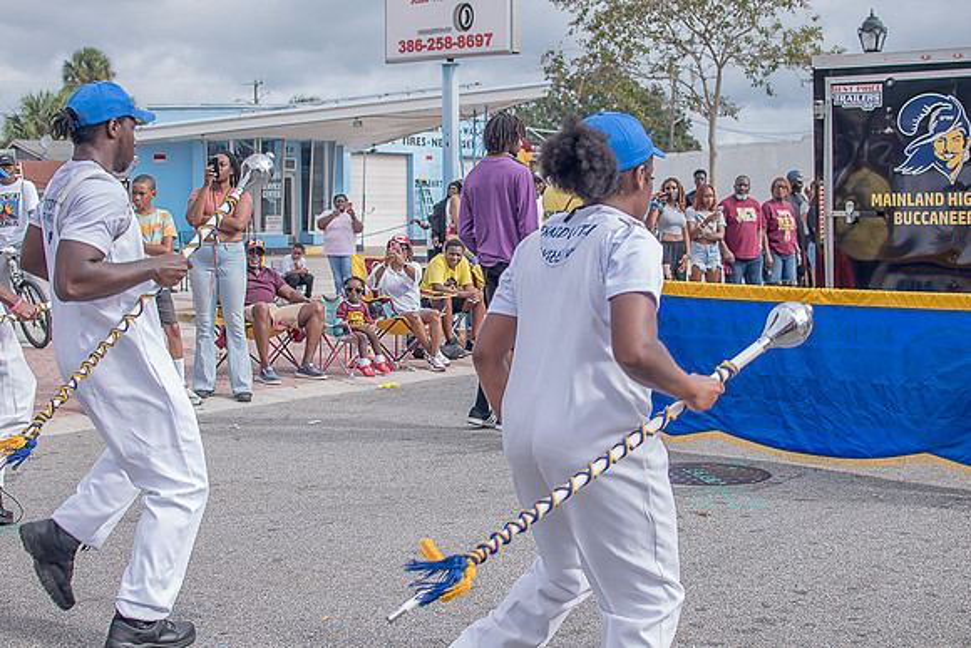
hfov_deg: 38.2
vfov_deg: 26.0
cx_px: 486
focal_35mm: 52
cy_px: 324
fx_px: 1403
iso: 100
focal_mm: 35
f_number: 4
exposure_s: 1/500
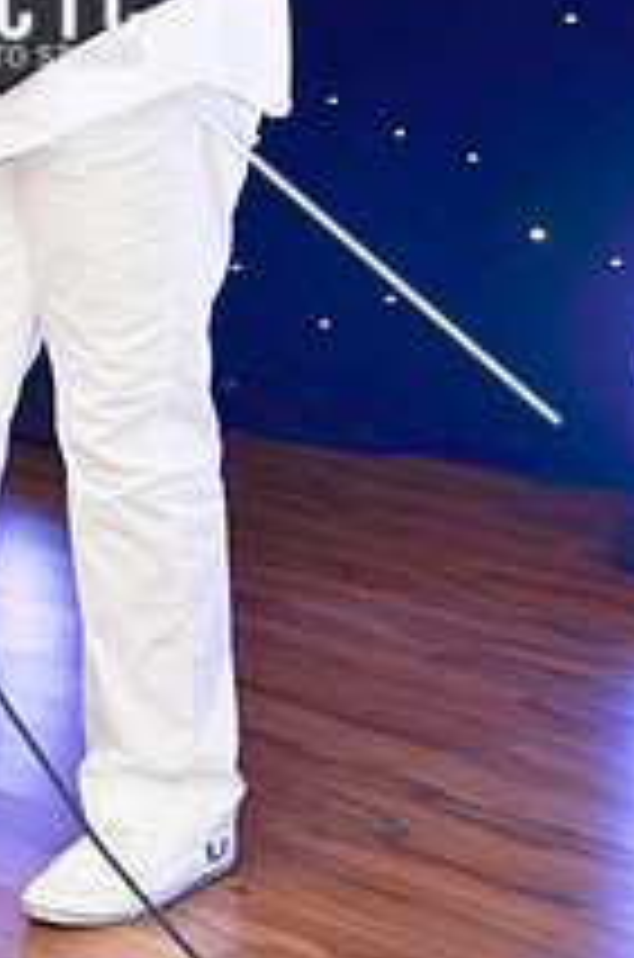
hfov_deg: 10.2
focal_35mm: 133
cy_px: 31
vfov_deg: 15.2
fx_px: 3530
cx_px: 0
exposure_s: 1/125
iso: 160
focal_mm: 42
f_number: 5.6
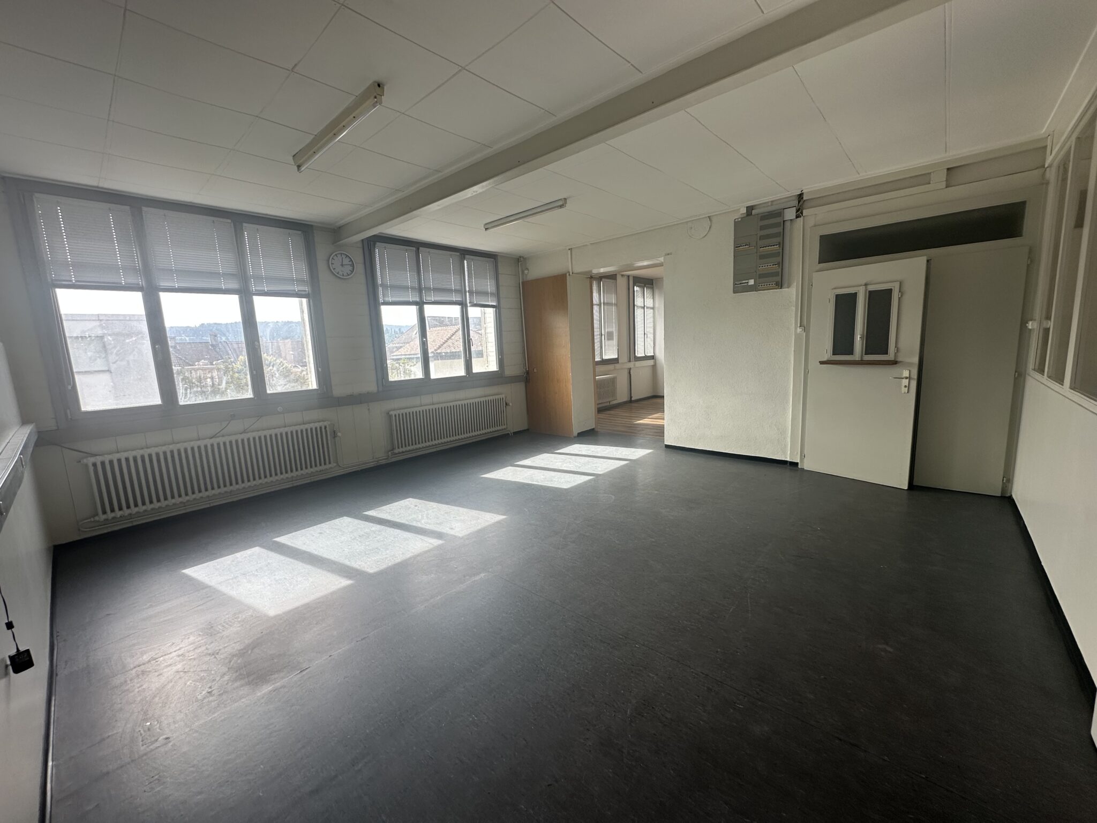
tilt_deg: -8.9
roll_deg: +3.5
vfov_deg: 85.7
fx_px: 444
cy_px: 412
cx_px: 548
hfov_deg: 102.1
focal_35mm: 14
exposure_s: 1/142
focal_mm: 2.22
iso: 40
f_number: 2.2
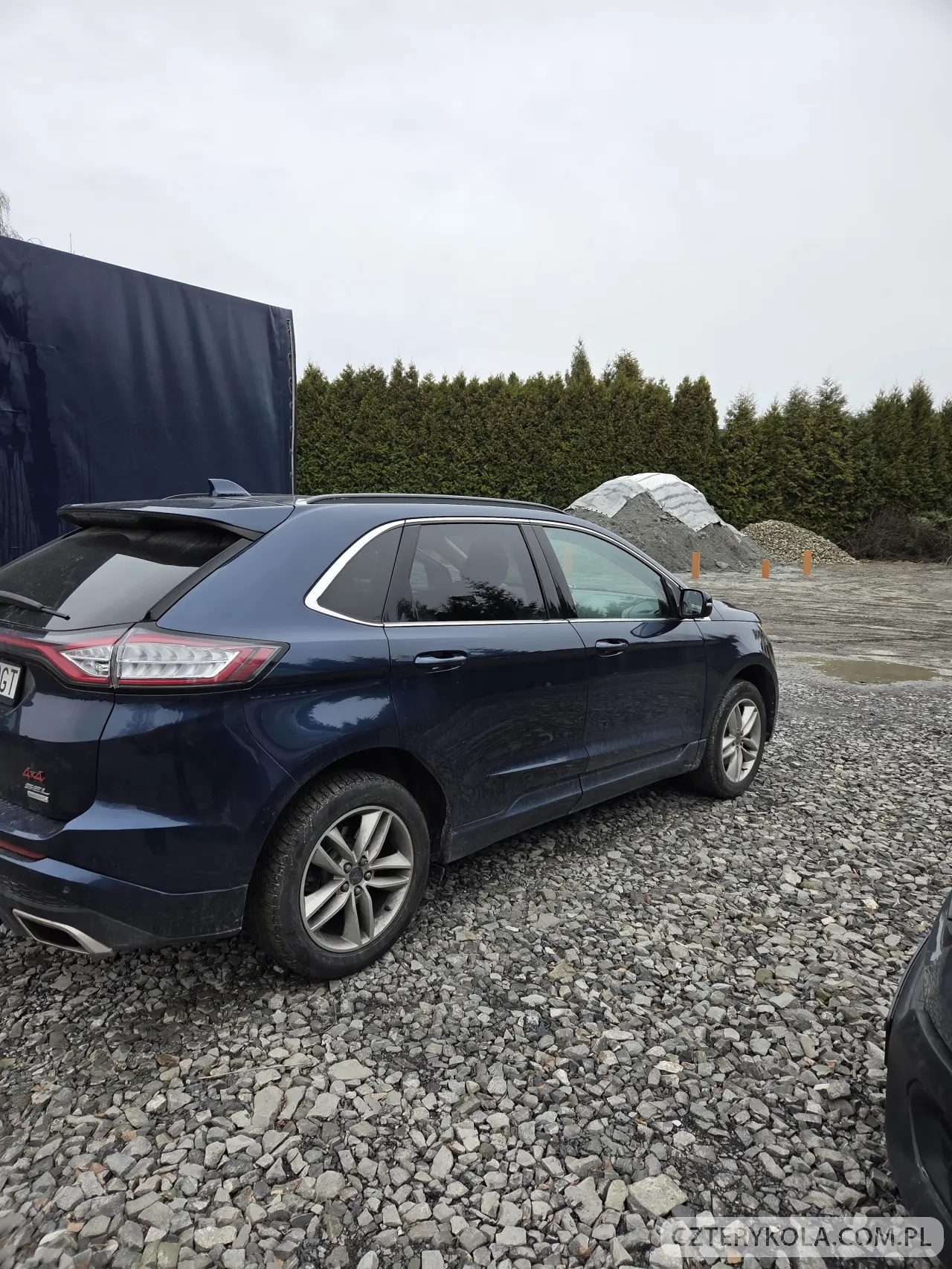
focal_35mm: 23
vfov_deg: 73.9
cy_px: 634
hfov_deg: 58.9
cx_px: 476
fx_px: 843
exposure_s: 1/2128
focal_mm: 5.4
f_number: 1.8
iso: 80
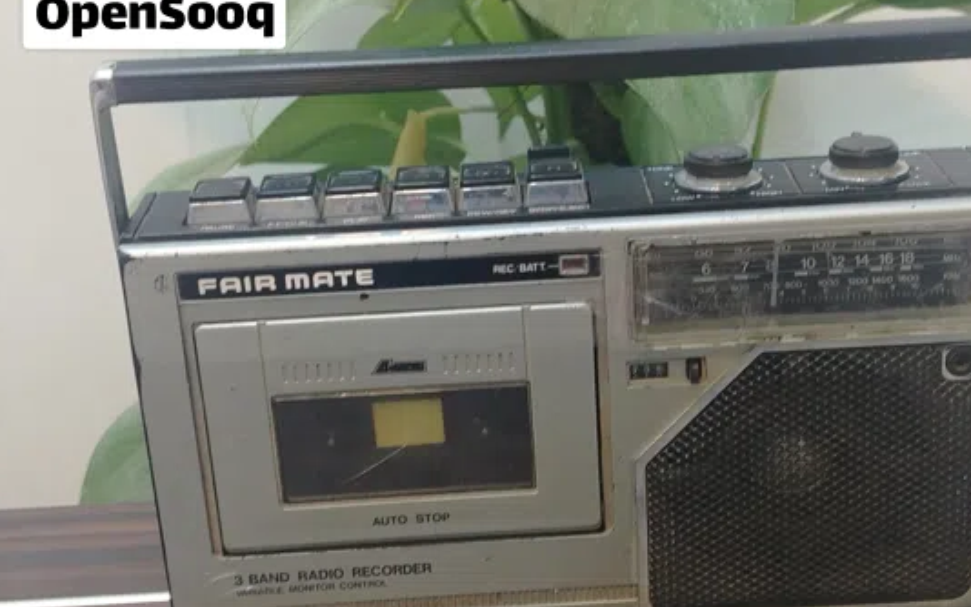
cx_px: 560
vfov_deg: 21.3
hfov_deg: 33.4
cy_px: 311
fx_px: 1615
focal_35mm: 61
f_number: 1.75
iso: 853
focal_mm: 5.25
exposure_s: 1/50
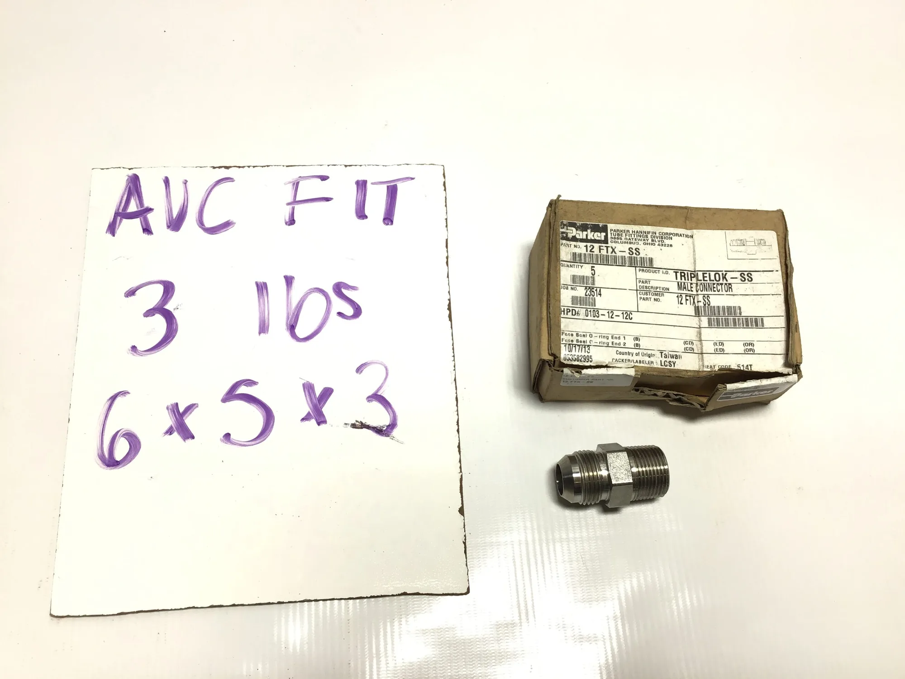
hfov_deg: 58.4
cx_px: 452
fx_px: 810
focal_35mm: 31
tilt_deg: -67.0
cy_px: 340
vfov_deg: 45.4
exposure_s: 1/156
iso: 25
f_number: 2.4
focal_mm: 3.3
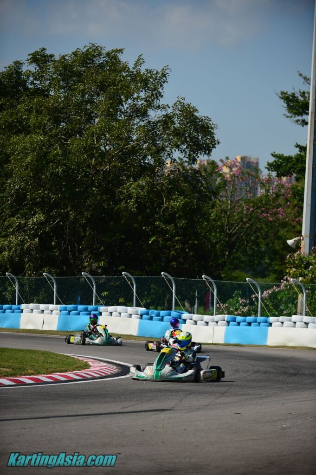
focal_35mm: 150
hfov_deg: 9.1
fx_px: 1978
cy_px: 238
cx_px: 158
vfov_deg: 13.7
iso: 100
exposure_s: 1/2500
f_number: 2.8
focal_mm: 150
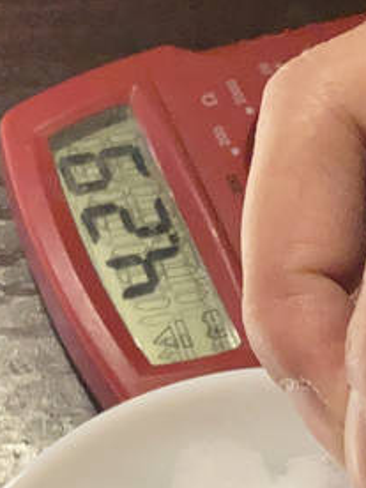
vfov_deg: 20.4
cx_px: 380
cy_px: 576
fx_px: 1269
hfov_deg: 16.0
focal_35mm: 90
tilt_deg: -72.4
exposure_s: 1/60
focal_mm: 3.99
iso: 640
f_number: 1.8
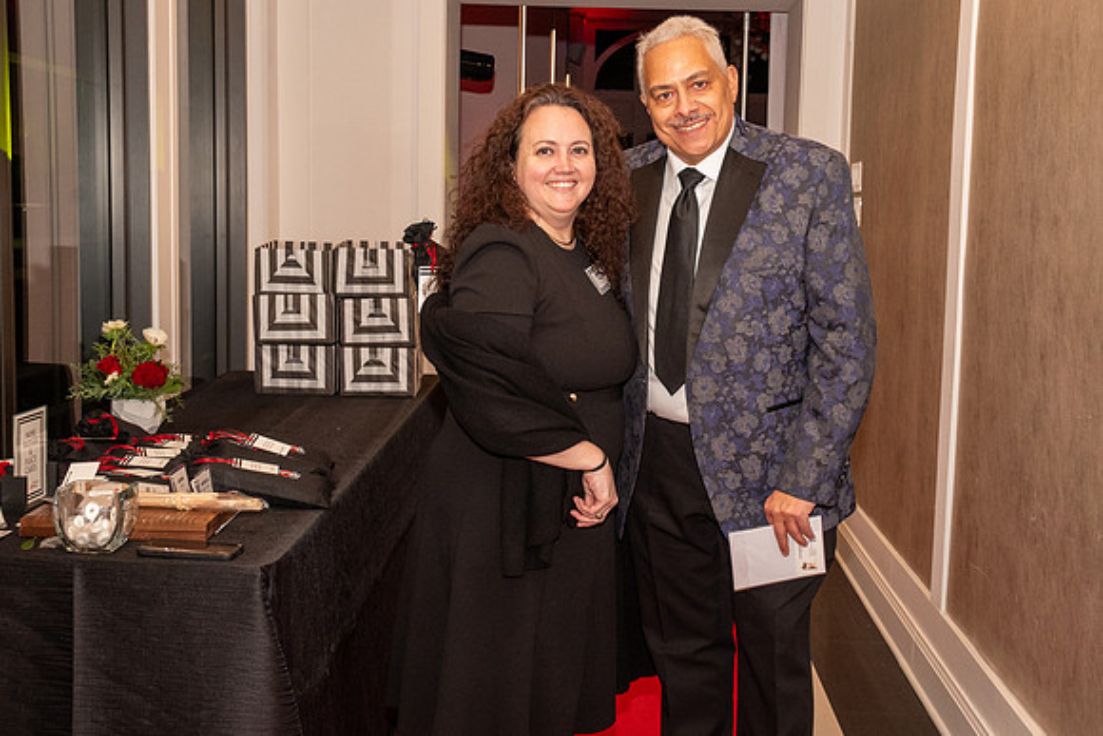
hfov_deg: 46.4
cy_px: 368
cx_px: 552
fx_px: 1287
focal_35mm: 42
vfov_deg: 31.9
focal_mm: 28
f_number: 8
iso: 2000
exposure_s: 1/100
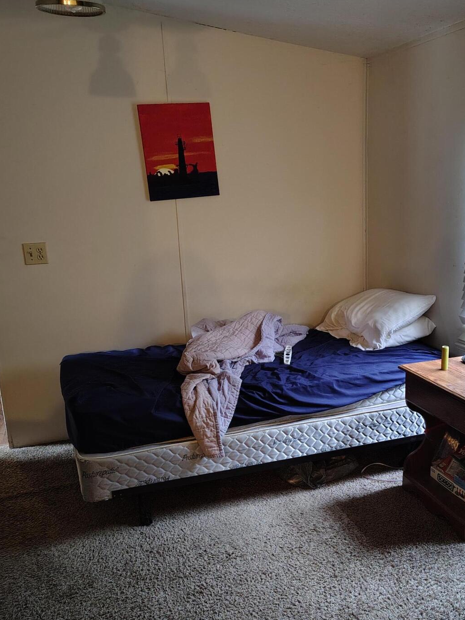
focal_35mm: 35
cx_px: 279
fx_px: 627
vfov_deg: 52.5
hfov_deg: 40.5
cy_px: 346
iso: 1572
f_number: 1.8
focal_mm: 5.56
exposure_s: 1/40
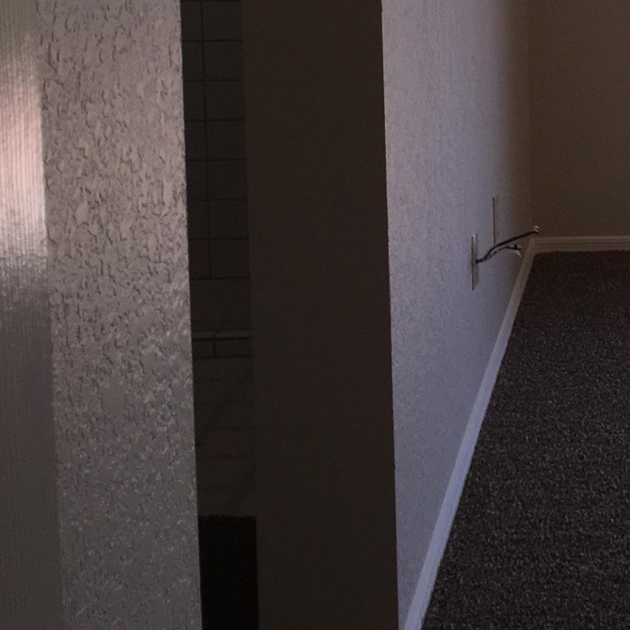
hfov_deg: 20.0
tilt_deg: -5.4
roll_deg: +0.9
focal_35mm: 81
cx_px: 769
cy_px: -64
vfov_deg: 20.4
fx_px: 1668
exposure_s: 1/120
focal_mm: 4.15
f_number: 2.2
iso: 25
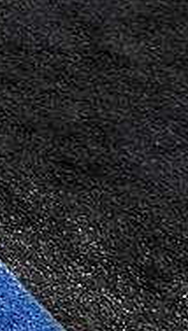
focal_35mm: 116
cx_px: -669
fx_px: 1023
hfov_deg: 6.8
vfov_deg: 14.7
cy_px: -361
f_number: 2.2
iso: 64
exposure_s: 1/672
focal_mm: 2.22
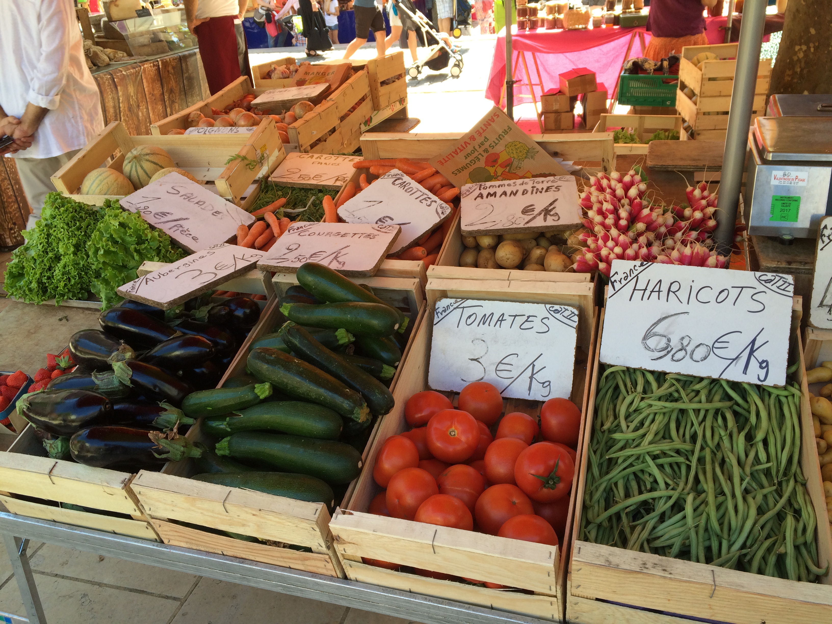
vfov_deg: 48.2
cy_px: 312
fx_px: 697
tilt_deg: -25.6
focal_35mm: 29
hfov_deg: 61.7
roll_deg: +5.2
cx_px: 416
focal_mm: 4.15
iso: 32
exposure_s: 1/155
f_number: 2.2
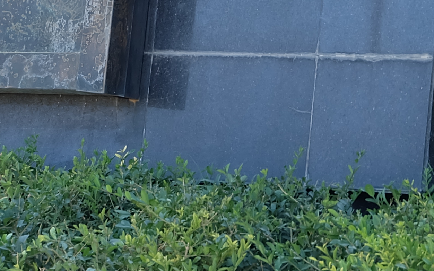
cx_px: -184
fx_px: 3299
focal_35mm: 279
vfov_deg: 4.7
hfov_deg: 7.4
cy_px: -149
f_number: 5.6
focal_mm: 46.7
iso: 200
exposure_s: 1/105
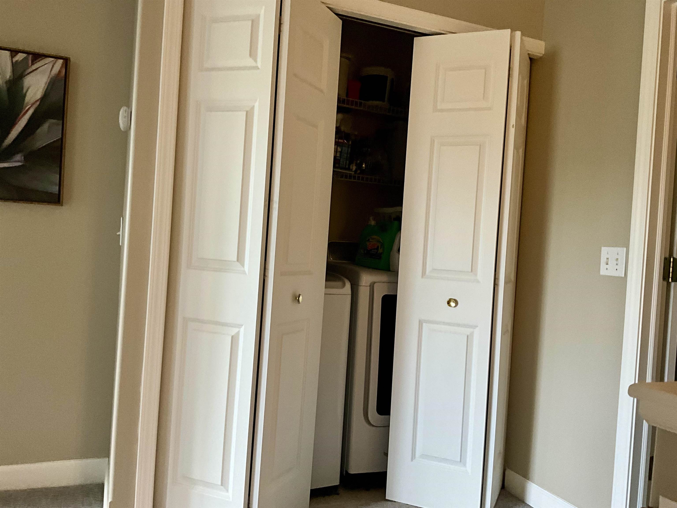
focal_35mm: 29
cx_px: 338
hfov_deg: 61.7
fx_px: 567
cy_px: 254
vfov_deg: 48.2
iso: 160
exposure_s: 1/60
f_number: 1.8
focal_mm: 3
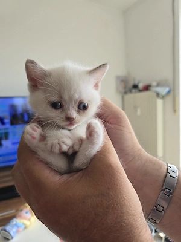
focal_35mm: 23
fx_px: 160
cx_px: 90
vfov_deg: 73.9
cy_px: 121
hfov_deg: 58.9
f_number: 1.7
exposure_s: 1/101
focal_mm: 6.3
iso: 25
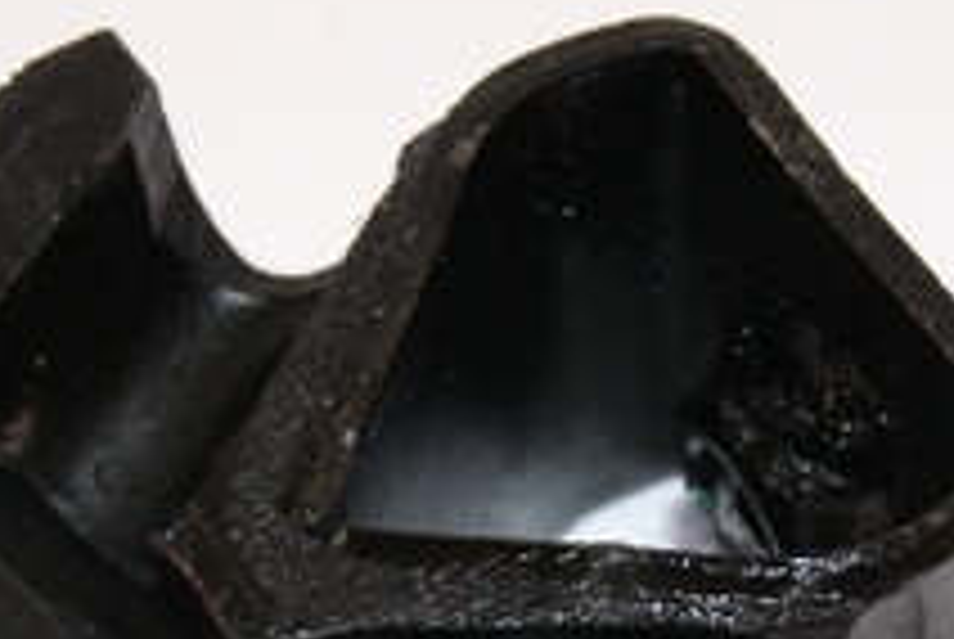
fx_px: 4206
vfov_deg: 8.6
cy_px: 716
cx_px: 454
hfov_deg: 12.9
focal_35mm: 159
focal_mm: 35
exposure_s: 1/60
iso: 400
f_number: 7.1
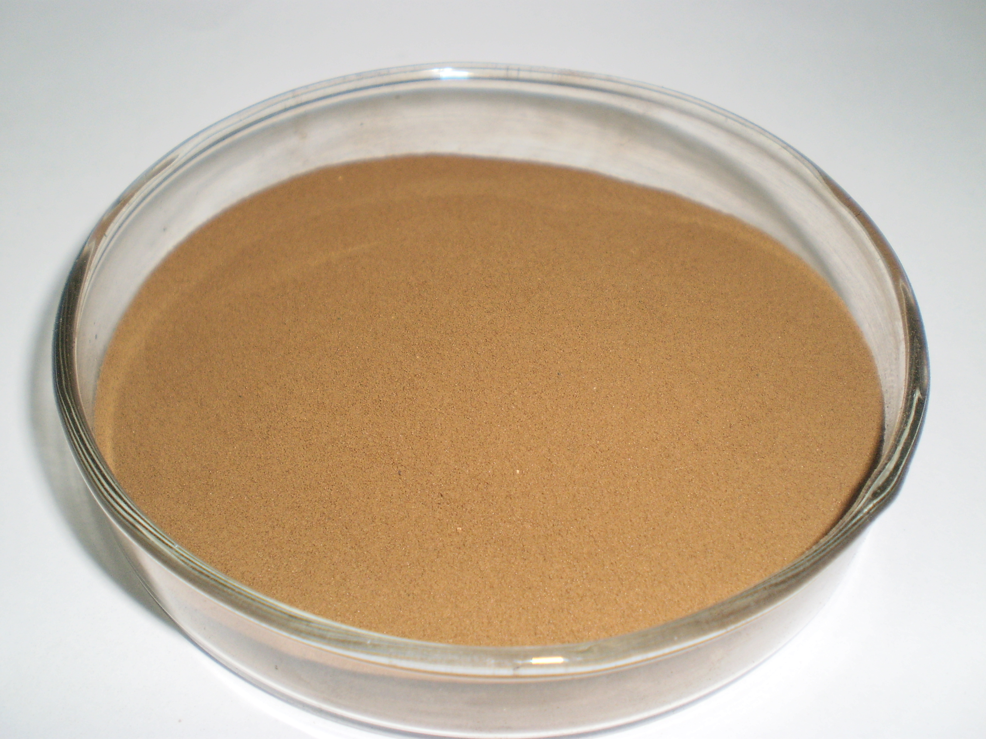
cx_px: 493
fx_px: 1025
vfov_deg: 39.7
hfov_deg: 51.4
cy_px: 370
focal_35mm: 36
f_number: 3.1
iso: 125
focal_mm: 6.3
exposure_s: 1/30
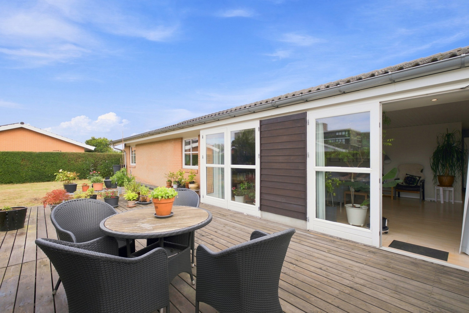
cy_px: 156
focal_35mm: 15
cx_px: 234
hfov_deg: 100.4
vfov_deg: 77.3
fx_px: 195
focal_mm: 10
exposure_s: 1/80
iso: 200
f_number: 8
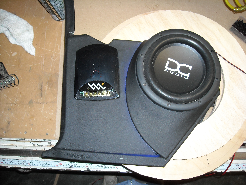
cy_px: 92
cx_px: 123
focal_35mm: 35
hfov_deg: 52.6
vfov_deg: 40.7
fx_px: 249
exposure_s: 1/60
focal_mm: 5.7
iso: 200
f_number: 2.8
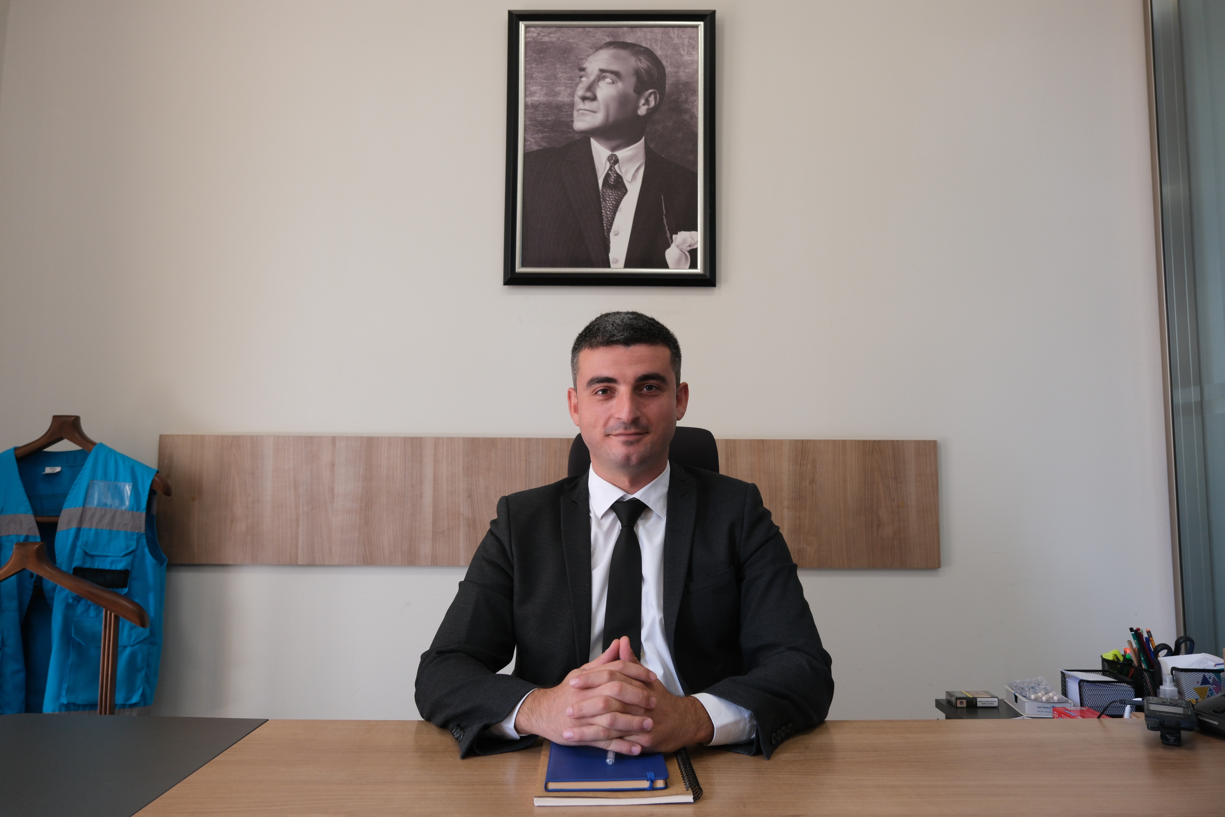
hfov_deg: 73.7
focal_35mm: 24
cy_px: 408
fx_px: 817
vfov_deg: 53.1
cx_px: 612
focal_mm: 16
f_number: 4
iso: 500
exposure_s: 1/80
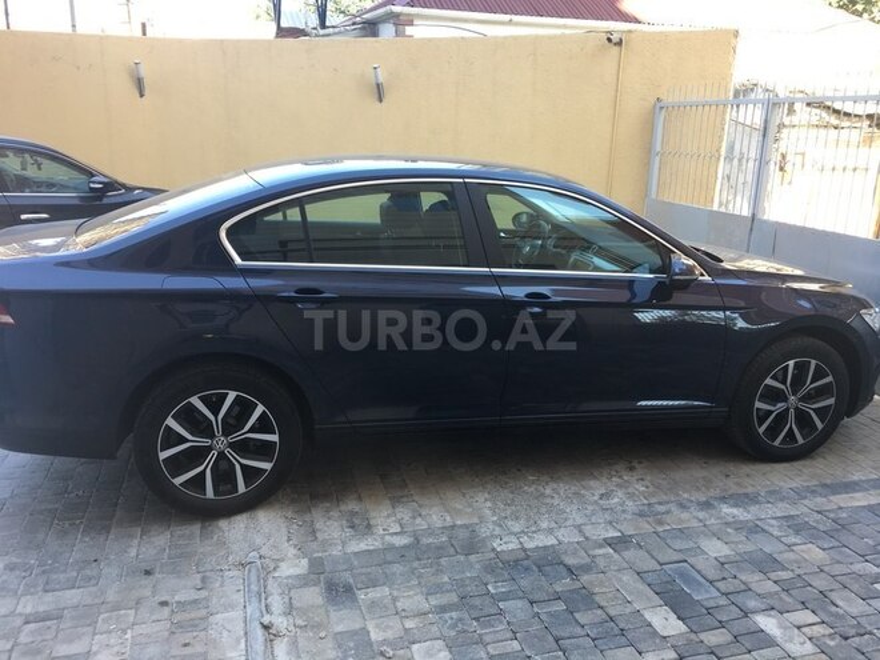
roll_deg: -1.5
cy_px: 330
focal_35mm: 29
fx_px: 737
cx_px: 440
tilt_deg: -15.4
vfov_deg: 48.2
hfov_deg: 61.7
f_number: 2.2
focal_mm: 4.15
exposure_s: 1/100
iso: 25
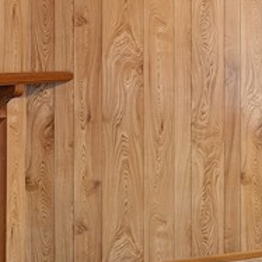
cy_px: 46
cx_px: 433
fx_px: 591
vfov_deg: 24.5
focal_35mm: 69
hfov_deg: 20.1
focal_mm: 14
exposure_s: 1/2
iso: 400
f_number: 5.6
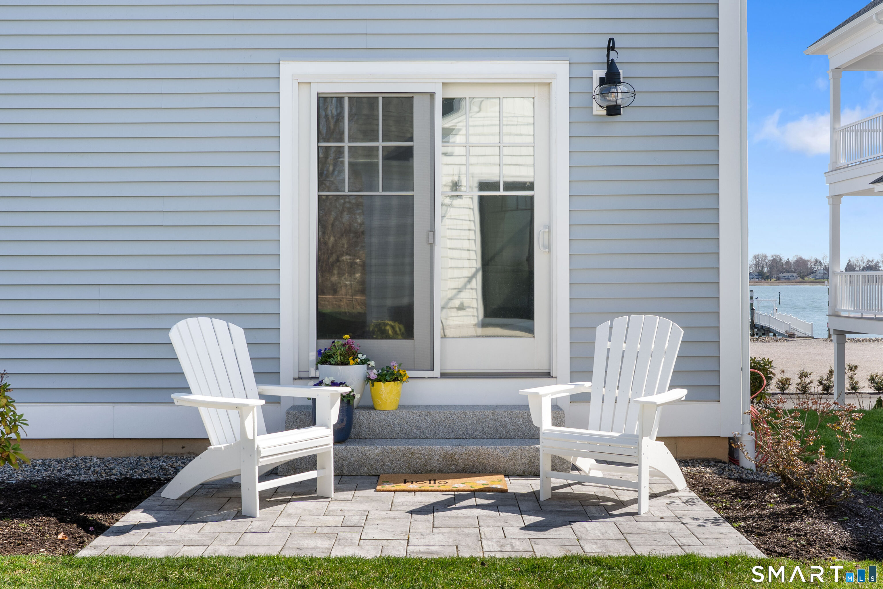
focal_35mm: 42
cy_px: 294
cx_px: 442
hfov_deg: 46.4
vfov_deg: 31.9
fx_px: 1030
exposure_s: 1/160
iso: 320
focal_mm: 28
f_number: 8
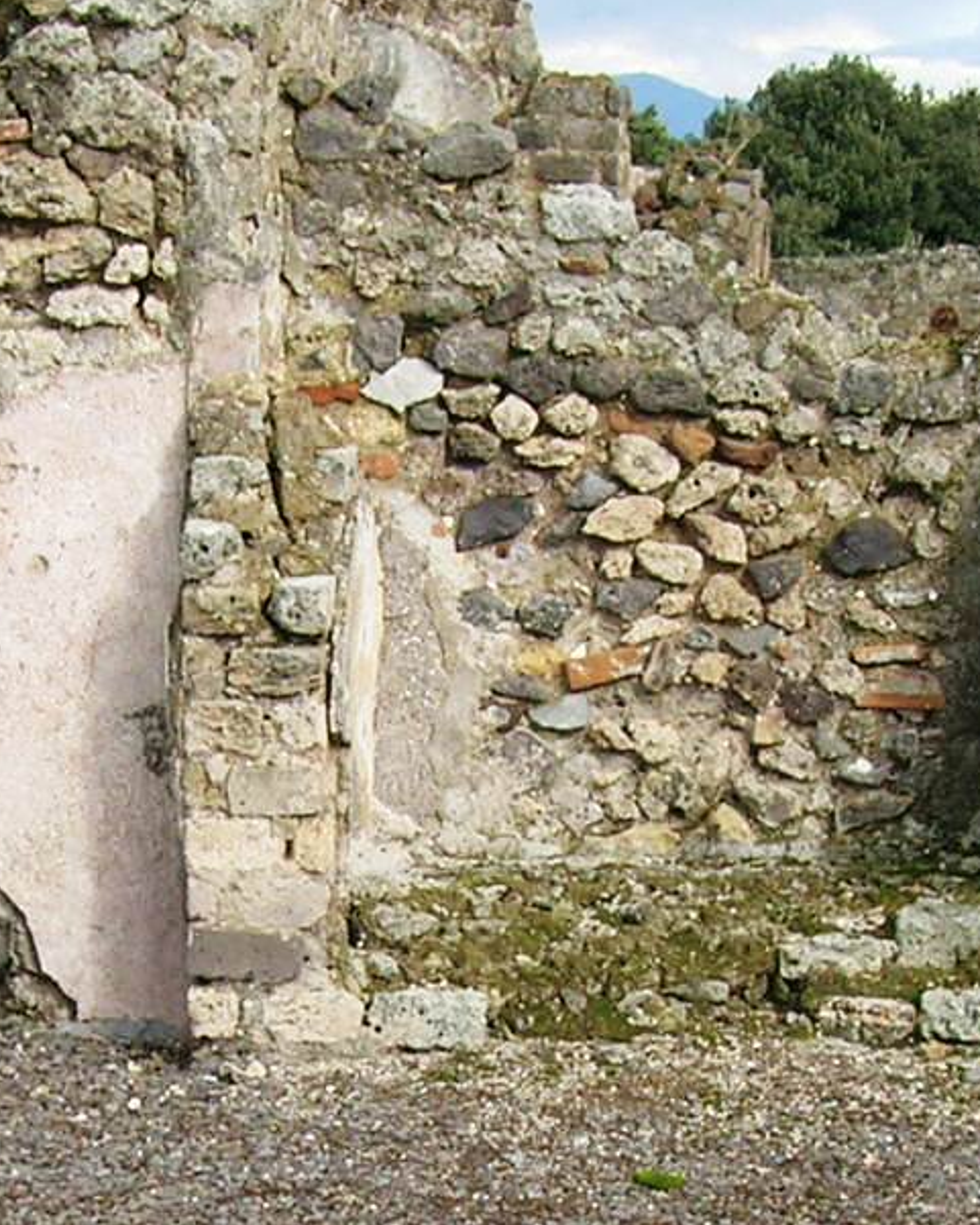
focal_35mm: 113
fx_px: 4096
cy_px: 1099
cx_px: 359
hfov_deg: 13.6
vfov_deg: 16.8
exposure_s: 1/140
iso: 50
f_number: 4.9
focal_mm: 5.7
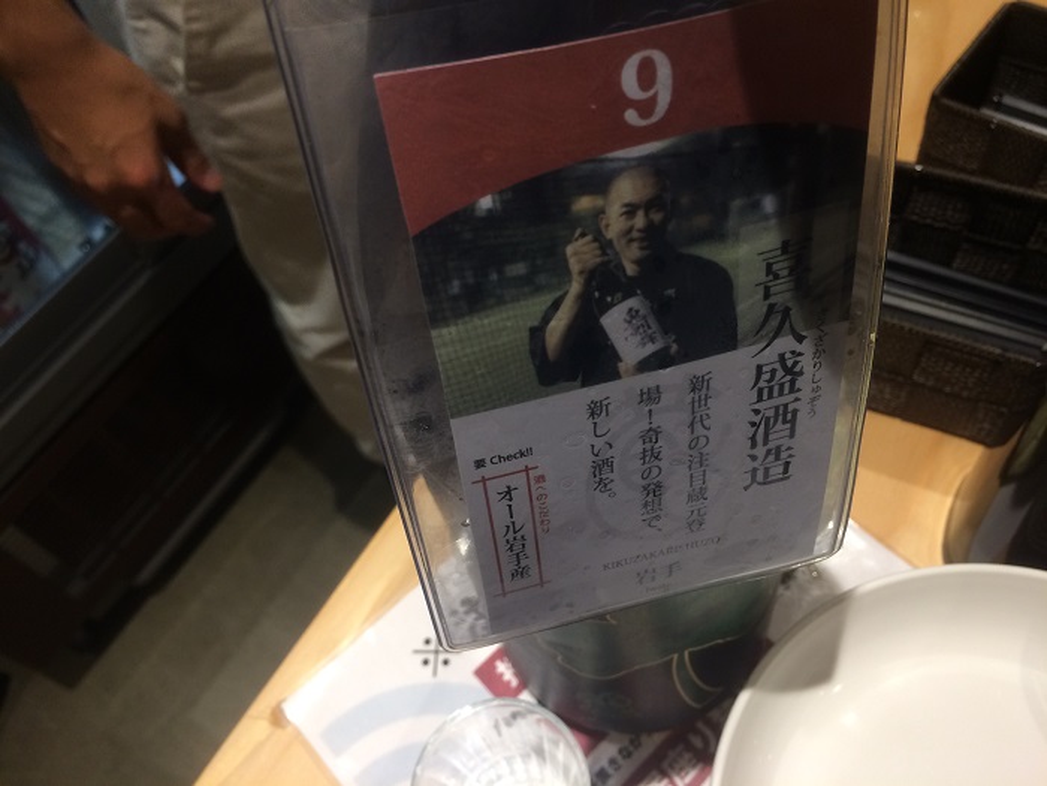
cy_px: 393
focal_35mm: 29
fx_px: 877
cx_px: 524
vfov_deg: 48.2
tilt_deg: -55.7
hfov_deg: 61.7
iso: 40
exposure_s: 1/30
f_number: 2.2
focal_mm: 4.15
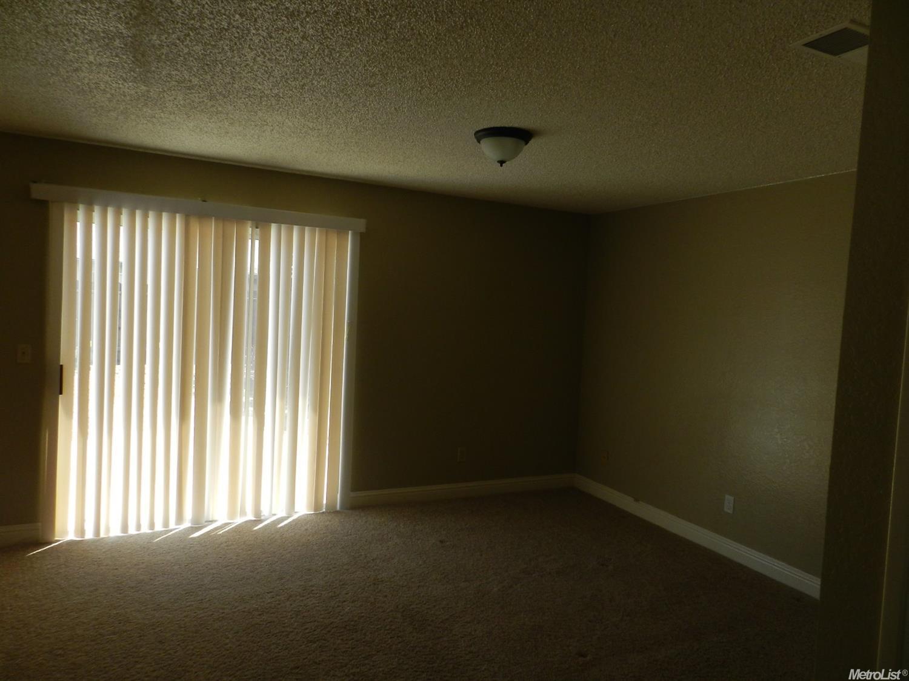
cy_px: 340
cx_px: 454
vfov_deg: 58.9
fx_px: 604
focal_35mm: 23
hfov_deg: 73.9
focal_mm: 4
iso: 160
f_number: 3.4
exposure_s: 1/200
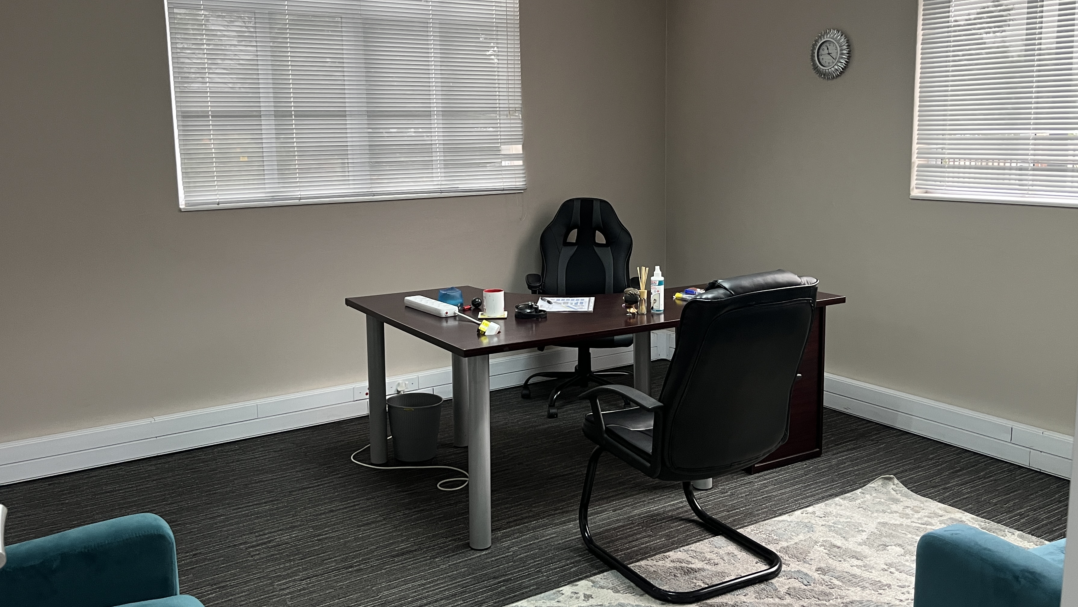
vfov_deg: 36.6
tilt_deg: -9.4
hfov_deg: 61.0
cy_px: 262
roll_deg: +0.7
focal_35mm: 32
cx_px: 526
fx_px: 915
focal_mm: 5.1
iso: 200
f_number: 1.6
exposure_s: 1/50
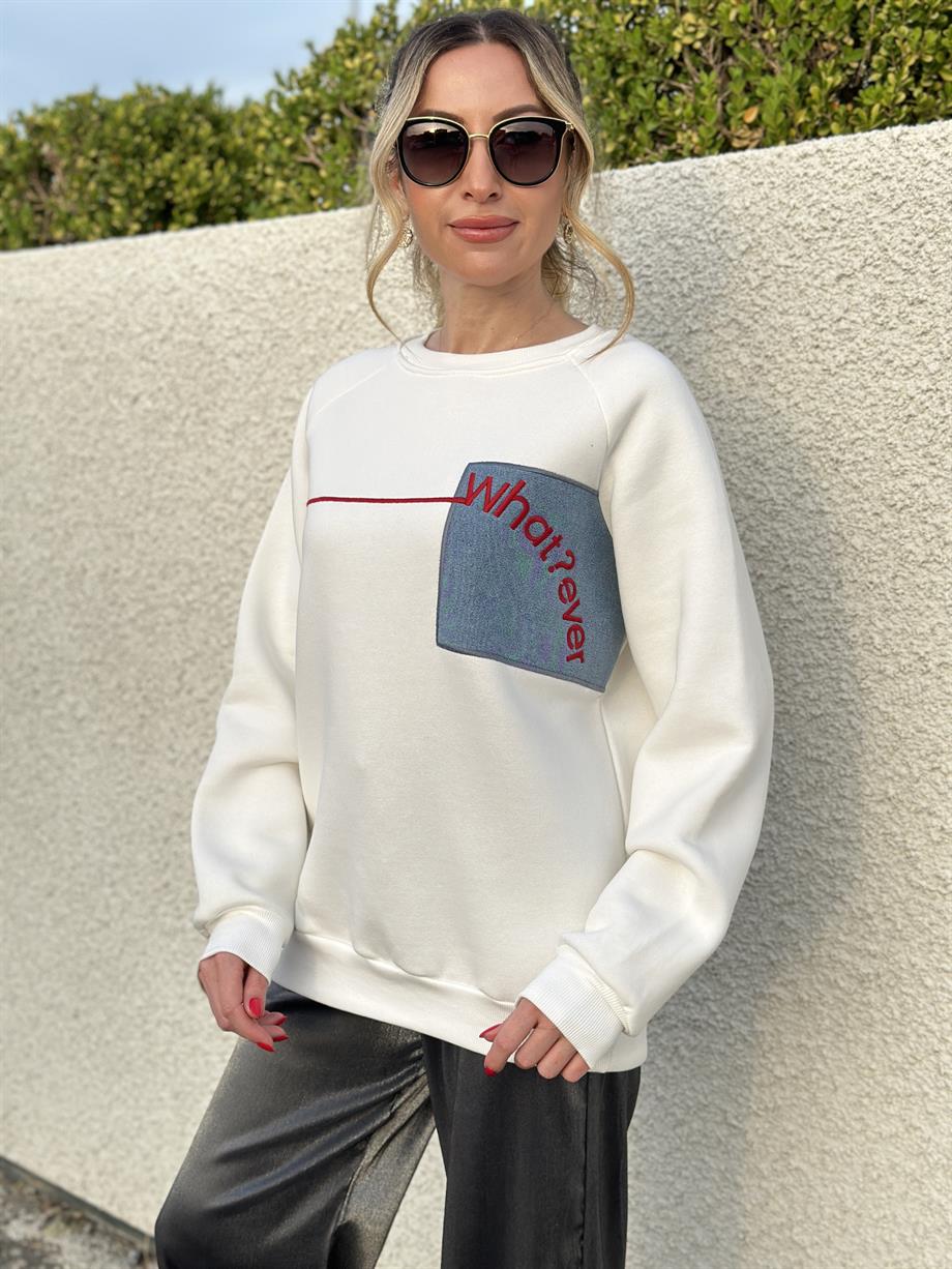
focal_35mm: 48
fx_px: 1759
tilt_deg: -5.7
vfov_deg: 39.6
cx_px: 476
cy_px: 634
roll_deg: -0.6
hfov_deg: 30.3
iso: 80
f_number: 1.78
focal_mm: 6.86
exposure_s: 1/734
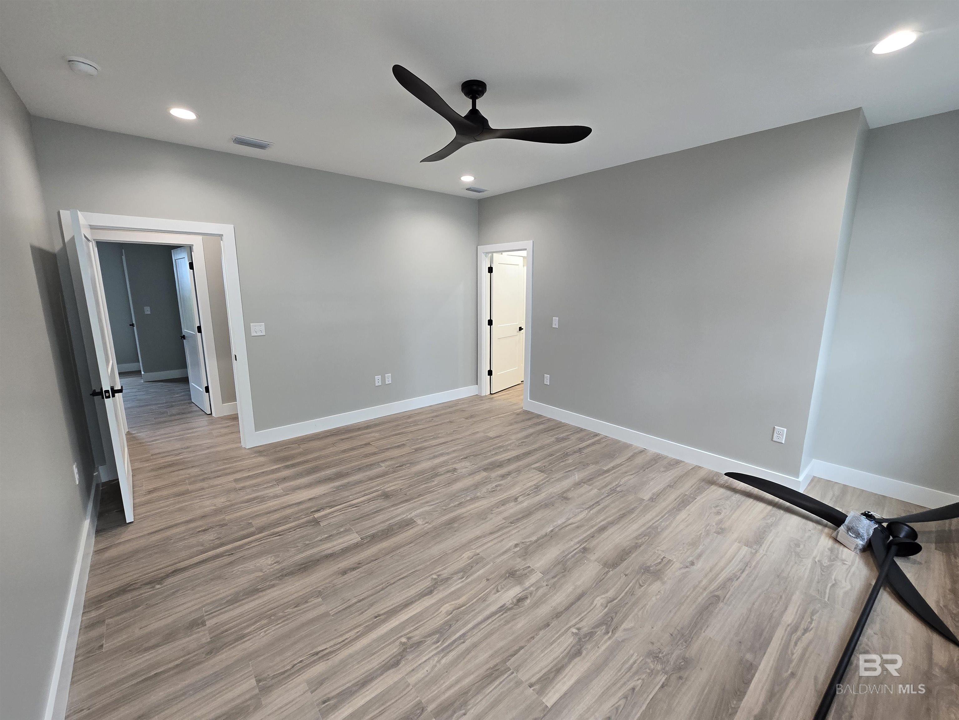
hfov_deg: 106.2
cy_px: 360
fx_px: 360
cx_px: 480
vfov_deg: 89.9
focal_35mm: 13
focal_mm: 2.2
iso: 125
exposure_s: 1/60
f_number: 2.2
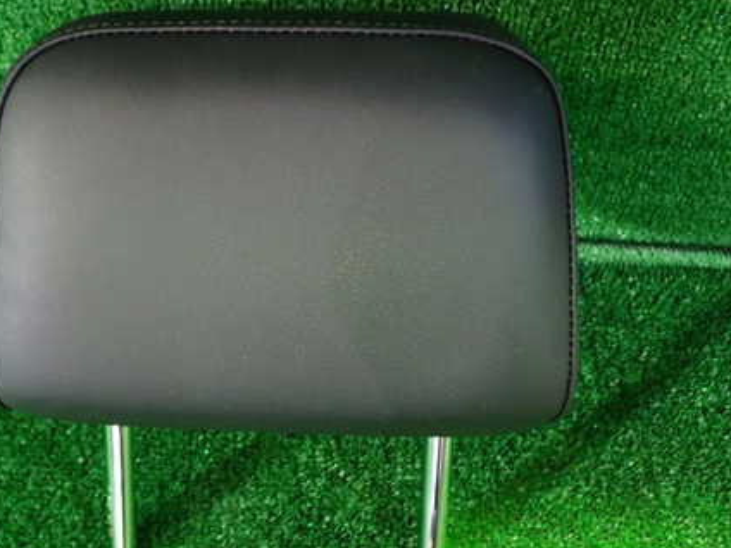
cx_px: 259
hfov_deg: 37.2
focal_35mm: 51
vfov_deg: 28.6
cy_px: 277
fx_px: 1077
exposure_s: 1/13
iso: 800
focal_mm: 6.37
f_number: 2.5
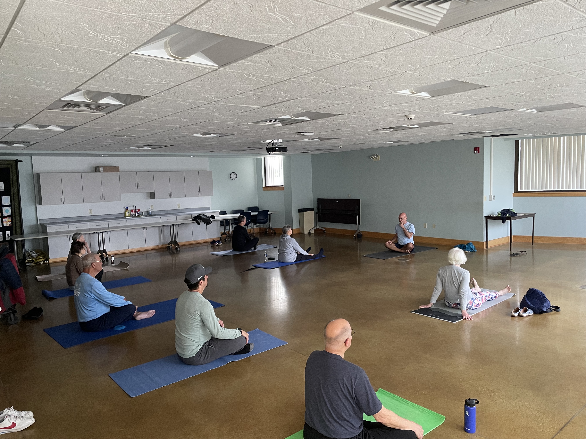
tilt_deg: -6.5
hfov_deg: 67.3
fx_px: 440
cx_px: 293
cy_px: 220
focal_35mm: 26
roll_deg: +1.7
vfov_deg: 53.1
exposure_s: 1/60
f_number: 1.6
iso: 200
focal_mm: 4.2
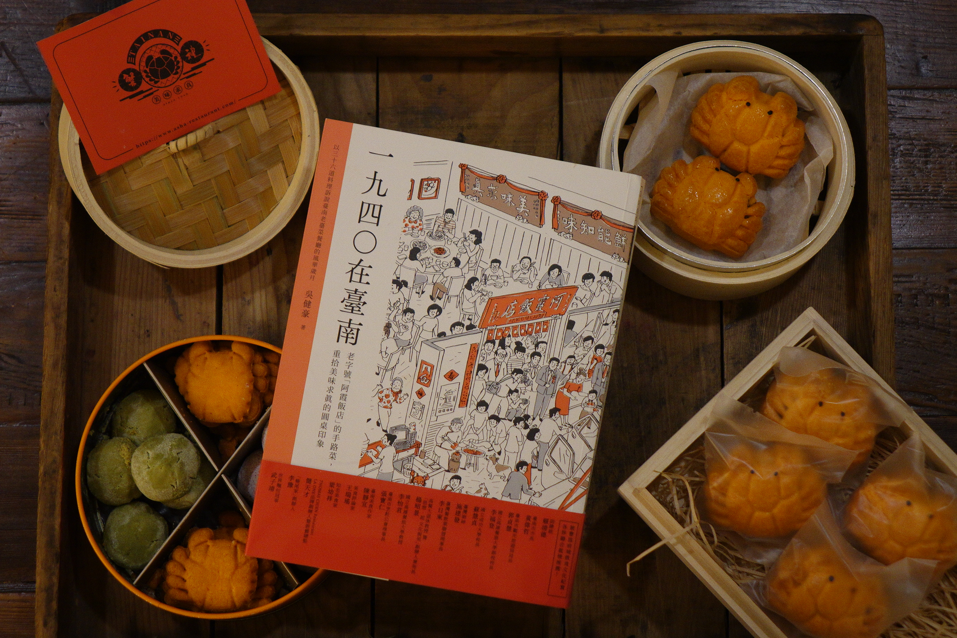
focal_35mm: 71
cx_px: 478
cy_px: 319
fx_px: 1887
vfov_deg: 19.2
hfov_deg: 28.5
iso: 1000
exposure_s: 1/80
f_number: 2.8
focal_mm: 26.18
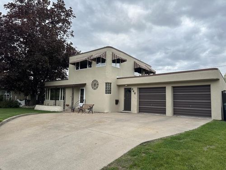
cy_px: 85
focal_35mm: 24
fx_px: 157
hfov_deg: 71.6
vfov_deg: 56.8
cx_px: 113
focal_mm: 6.86
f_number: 1.78
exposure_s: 1/1062
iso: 80
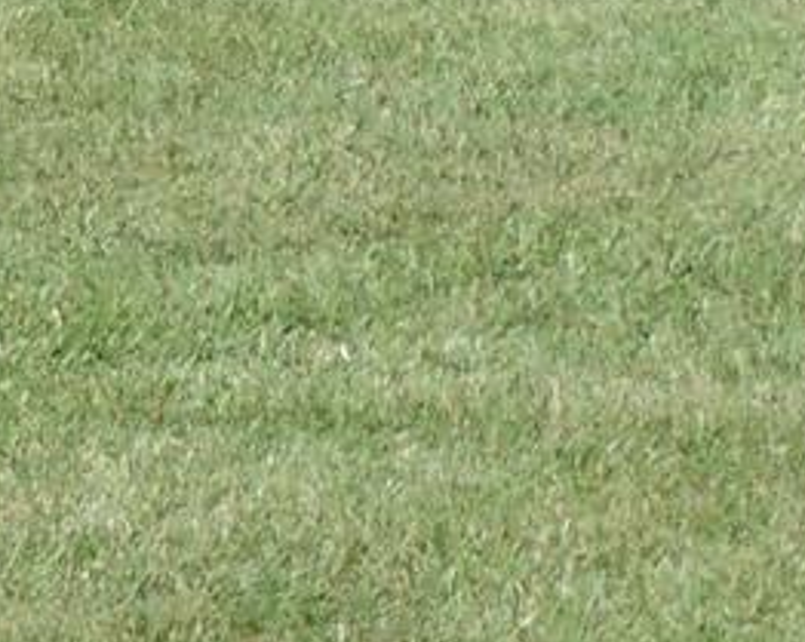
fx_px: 9234
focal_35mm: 388
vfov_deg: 3.9
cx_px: -870
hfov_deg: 4.9
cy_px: -1173
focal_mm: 11.7
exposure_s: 1/800
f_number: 4.1
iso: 80
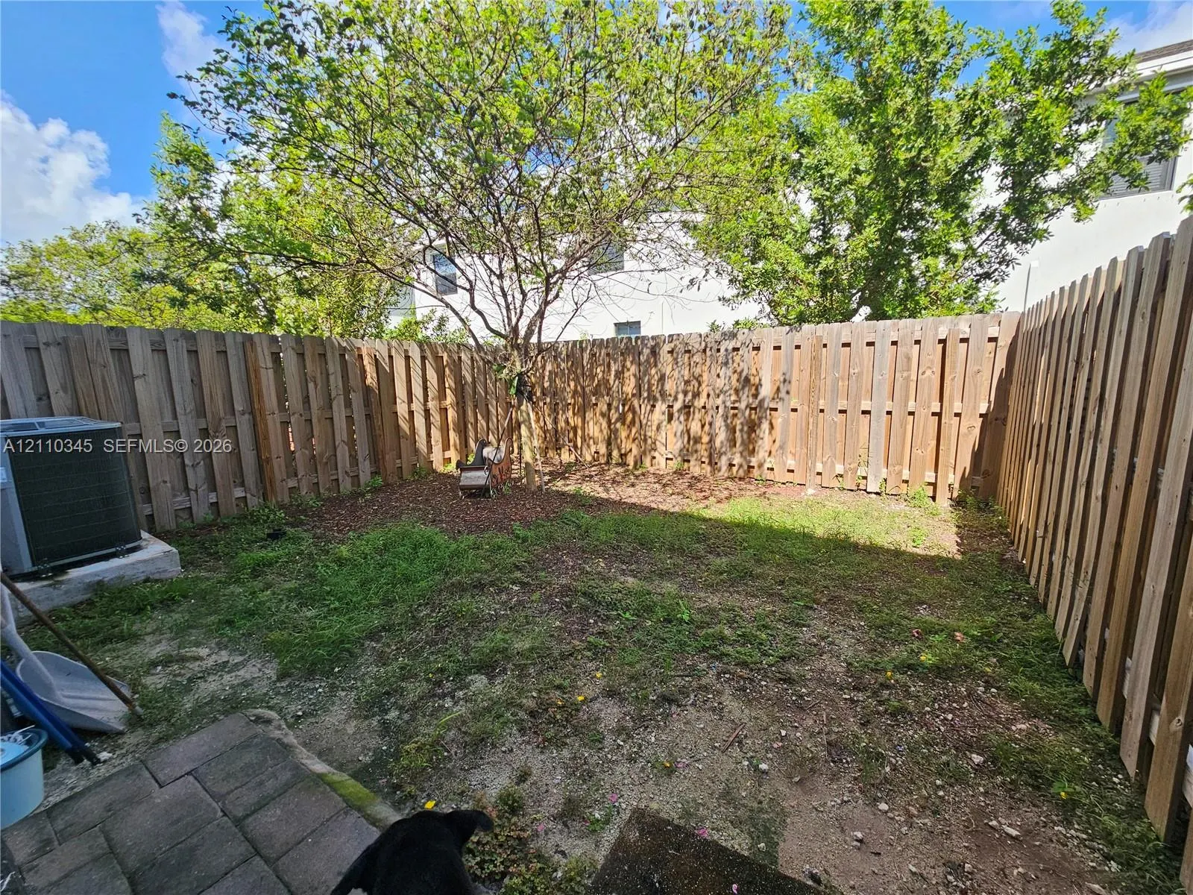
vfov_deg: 89.9
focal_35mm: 13
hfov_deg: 106.2
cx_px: 596
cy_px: 448
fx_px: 448
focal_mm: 2.2
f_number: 2.2
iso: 50
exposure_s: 1/703
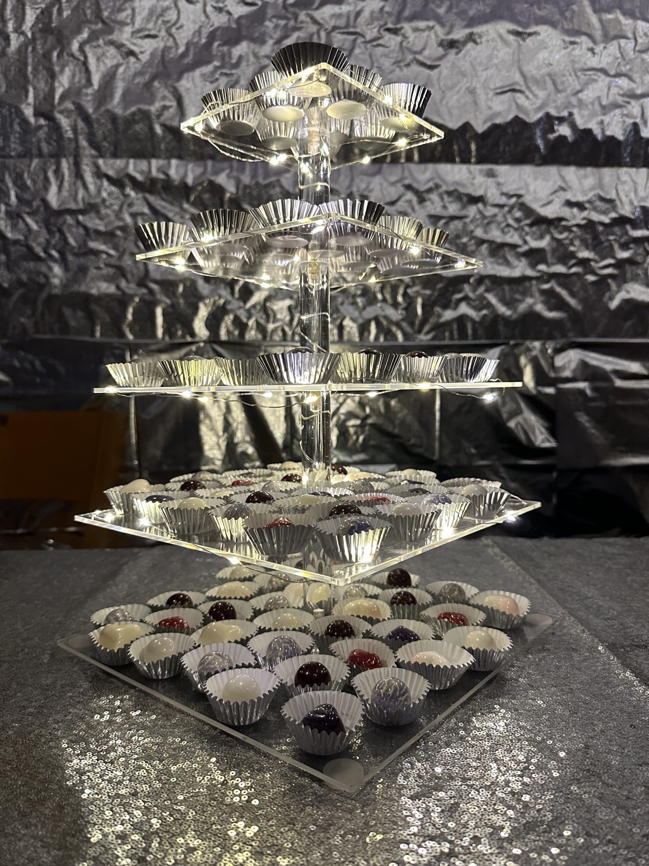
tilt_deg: -4.9
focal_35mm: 24
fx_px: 600
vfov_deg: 71.6
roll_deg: -0.6
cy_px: 433
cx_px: 324
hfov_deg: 56.8
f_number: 1.78
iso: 500
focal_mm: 6.86
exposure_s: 1/60
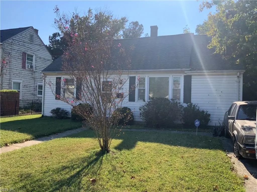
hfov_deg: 61.7
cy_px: 96
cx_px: 128
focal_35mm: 29
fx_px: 215
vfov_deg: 48.2
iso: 16
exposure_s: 1/1098
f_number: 1.8
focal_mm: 3
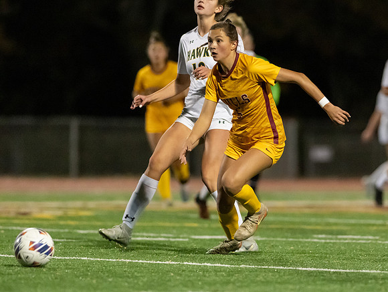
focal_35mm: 441
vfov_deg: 3.4
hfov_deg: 4.5
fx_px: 4954
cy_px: 168
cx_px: 235
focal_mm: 300
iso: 16000
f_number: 2.8
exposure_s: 1/1000
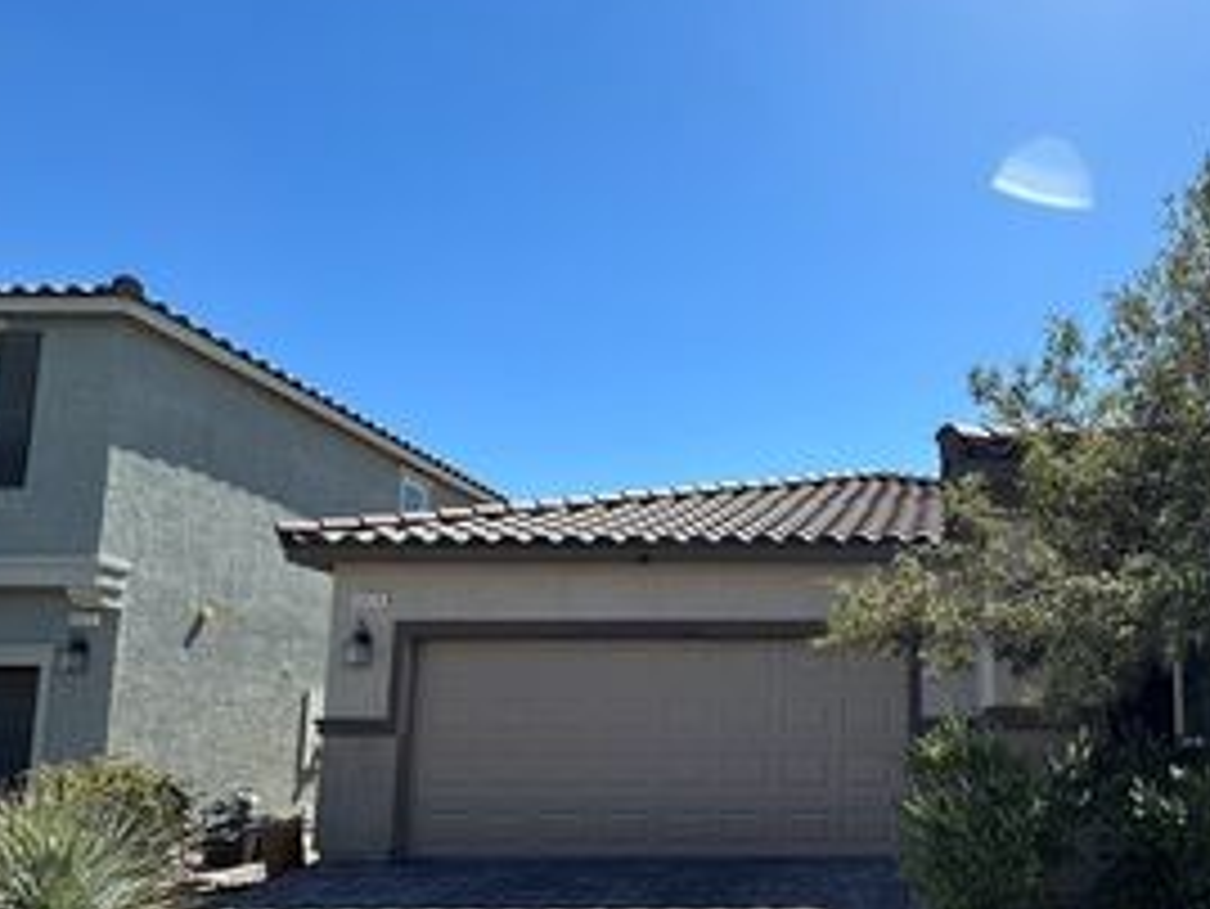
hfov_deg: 62.4
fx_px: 909
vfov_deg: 51.6
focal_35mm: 26
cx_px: 945
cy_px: 641
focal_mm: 2.22
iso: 40
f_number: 2.2
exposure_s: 1/1062
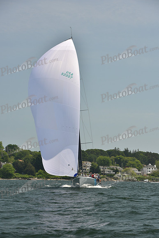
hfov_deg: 13.7
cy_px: 119
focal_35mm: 100
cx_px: 80
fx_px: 662
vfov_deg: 20.4
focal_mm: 100
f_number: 6.3
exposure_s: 1/640
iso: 250
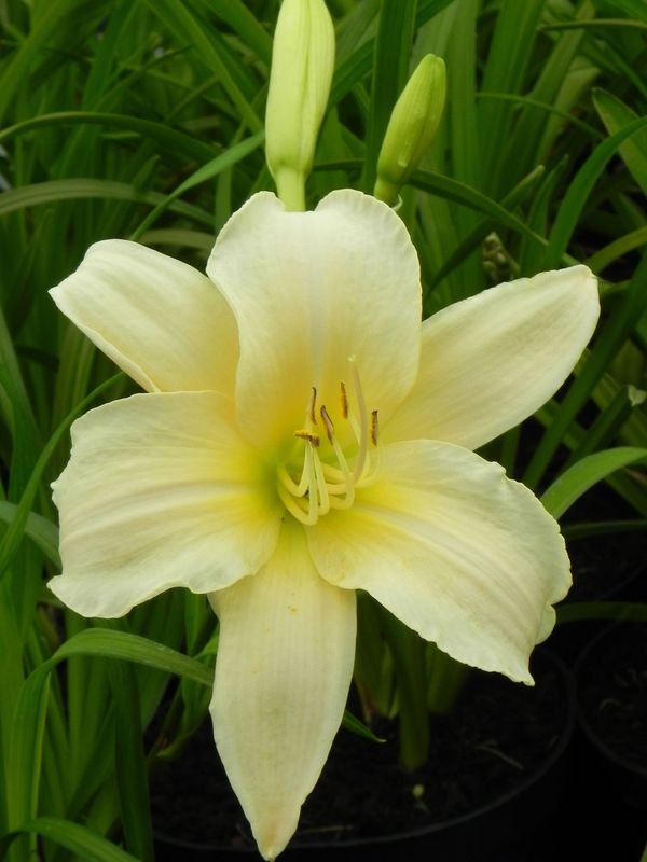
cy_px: 431
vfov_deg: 18.7
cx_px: 324
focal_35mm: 105
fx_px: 2617
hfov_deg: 14.1
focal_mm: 18.8
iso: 160
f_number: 7.1
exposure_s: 1/320
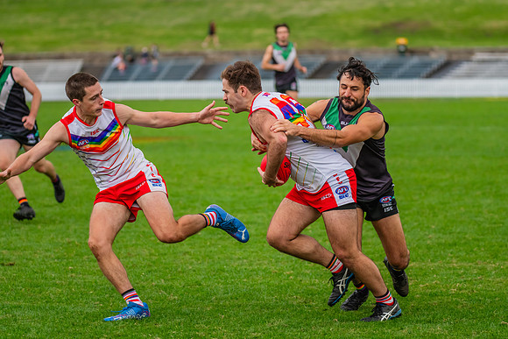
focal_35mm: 170
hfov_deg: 12.1
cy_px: 170
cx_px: 254
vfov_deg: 8.1
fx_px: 2399
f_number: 4
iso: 1000
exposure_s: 1/1000
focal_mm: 170
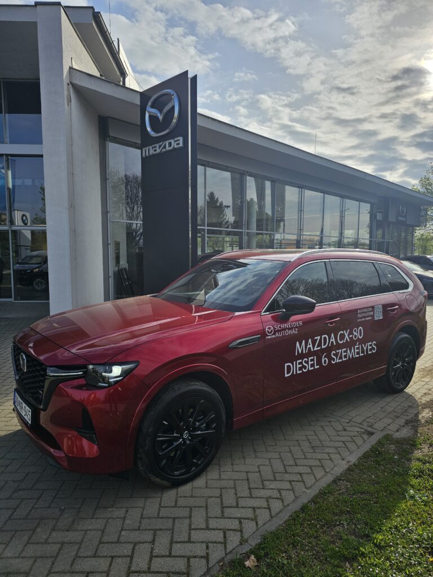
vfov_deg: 73.9
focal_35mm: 23
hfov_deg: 58.9
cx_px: 216
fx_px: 384
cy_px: 288
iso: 10
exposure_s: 1/914
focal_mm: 6.3
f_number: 1.7
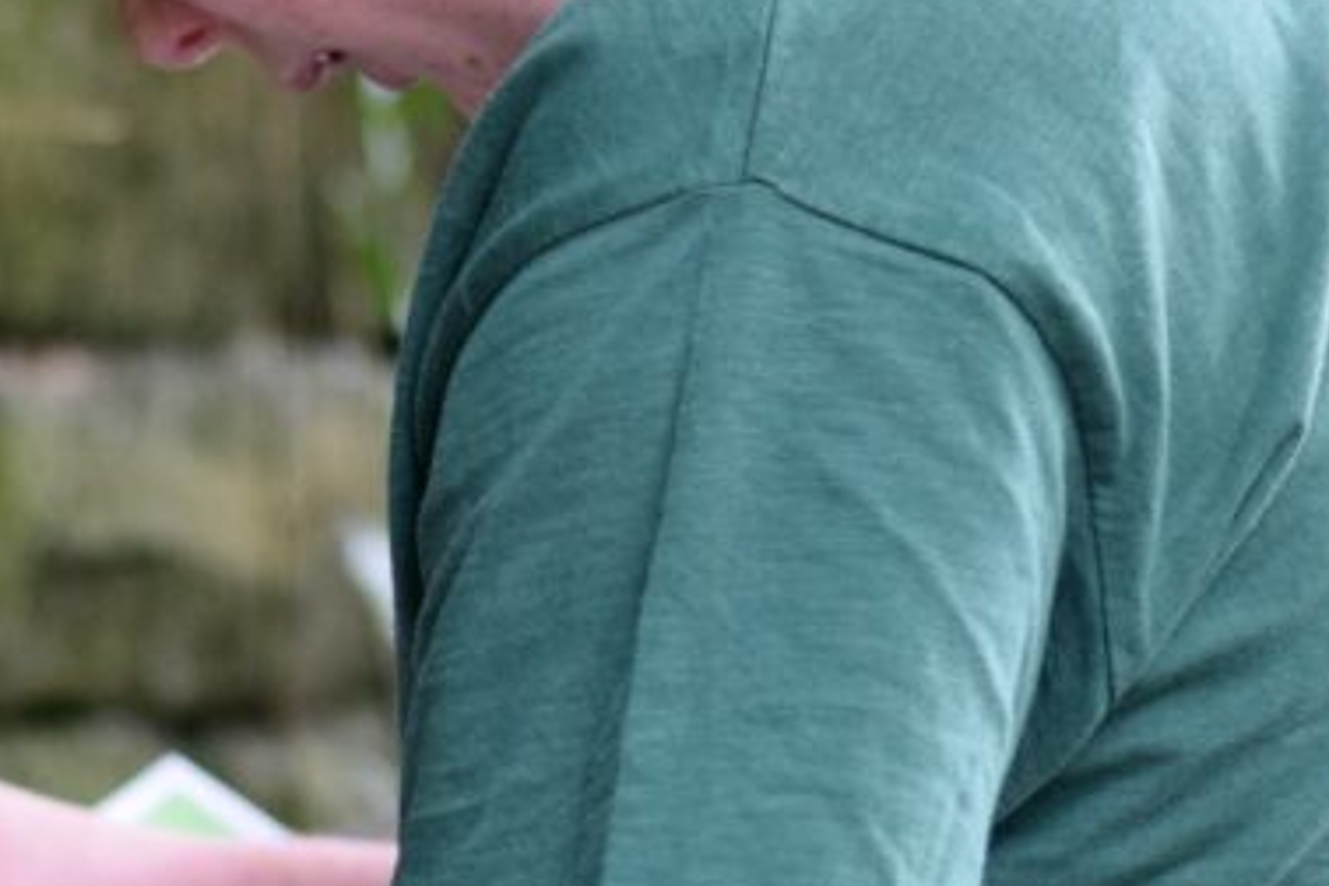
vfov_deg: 4.8
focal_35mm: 286
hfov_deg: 7.2
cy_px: 373
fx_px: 10557
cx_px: 812
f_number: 2
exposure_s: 1/500
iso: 900
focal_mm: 50
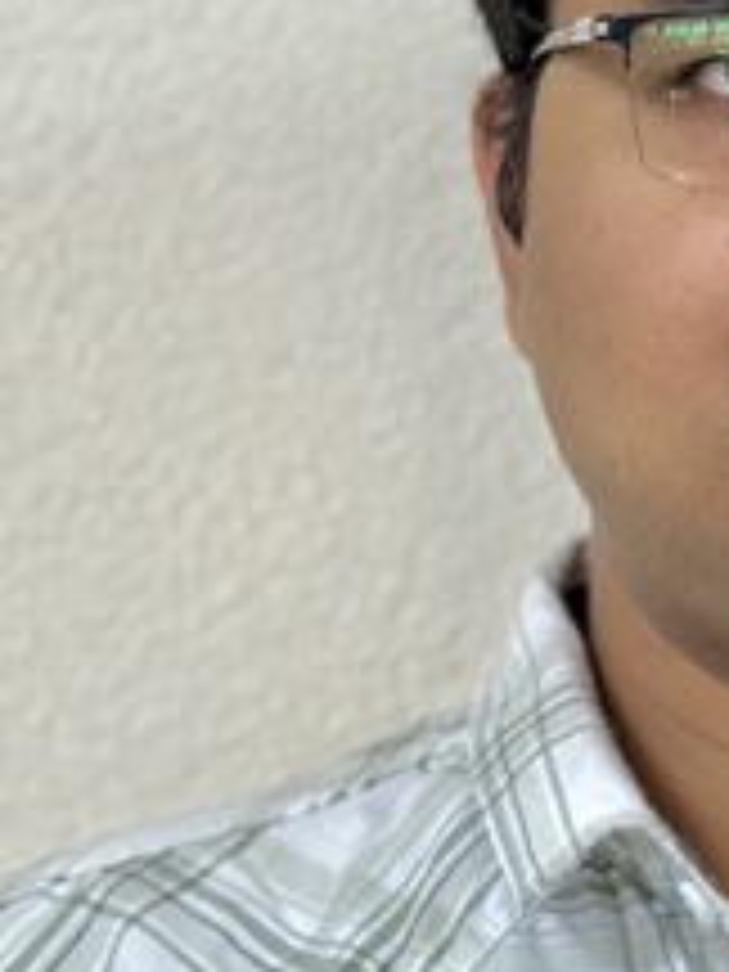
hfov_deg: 8.2
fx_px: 4998
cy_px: 486
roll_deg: -0.7
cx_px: 918
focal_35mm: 178
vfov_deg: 11.1
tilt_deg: -0.3
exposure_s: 1/60
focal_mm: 6.76
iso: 64
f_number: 1.78
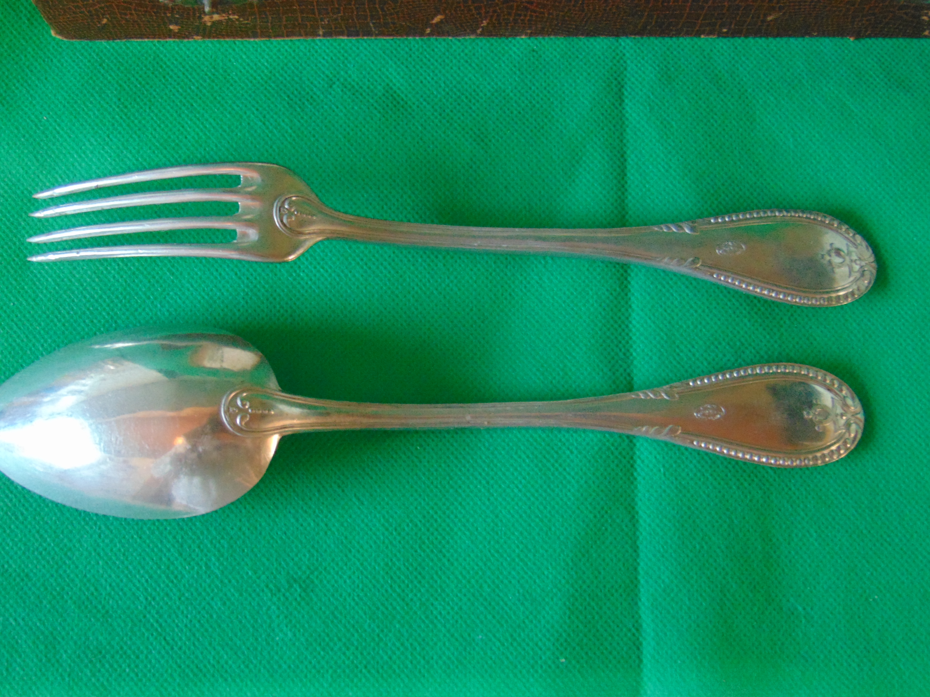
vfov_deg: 34.3
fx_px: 1128
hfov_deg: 44.8
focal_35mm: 42
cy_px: 348
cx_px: 465
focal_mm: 7.6
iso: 400
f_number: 3.3
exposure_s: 1/15
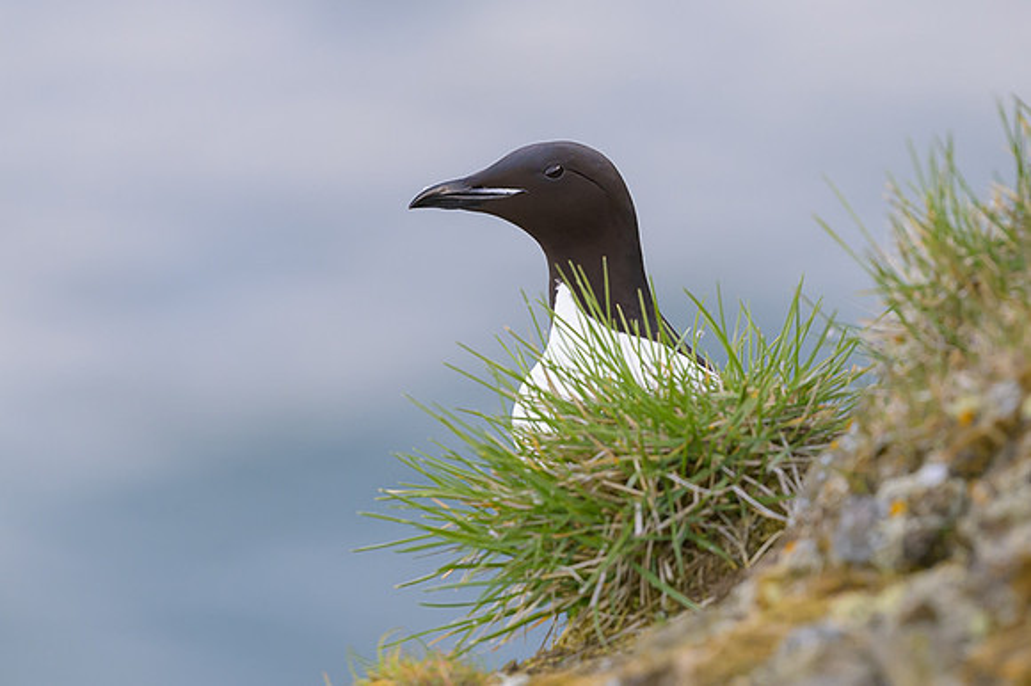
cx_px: 429
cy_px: 327
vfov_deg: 2.2
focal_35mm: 626
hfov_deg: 3.3
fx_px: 17931
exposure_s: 1/640
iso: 1250
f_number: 4.5
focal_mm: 400
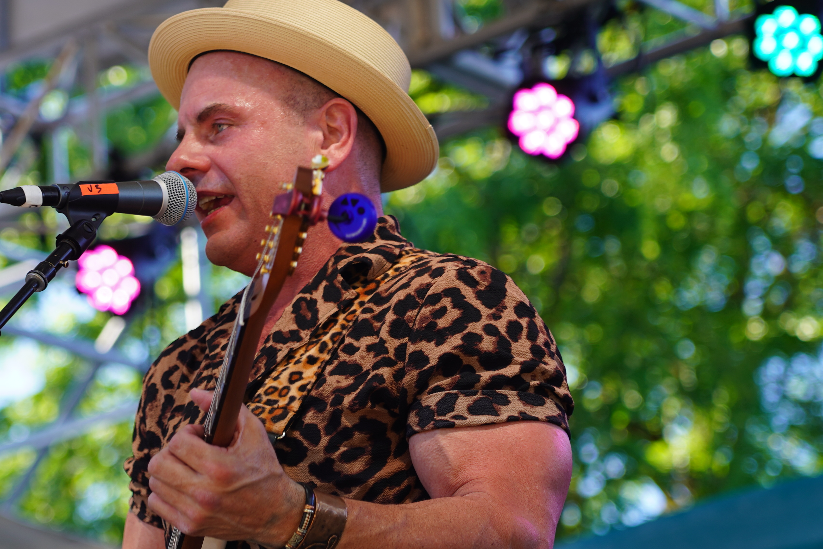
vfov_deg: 7.5
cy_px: 255
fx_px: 4206
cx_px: 144
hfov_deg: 11.1
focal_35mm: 184
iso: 100
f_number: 4
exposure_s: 1/125
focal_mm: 105
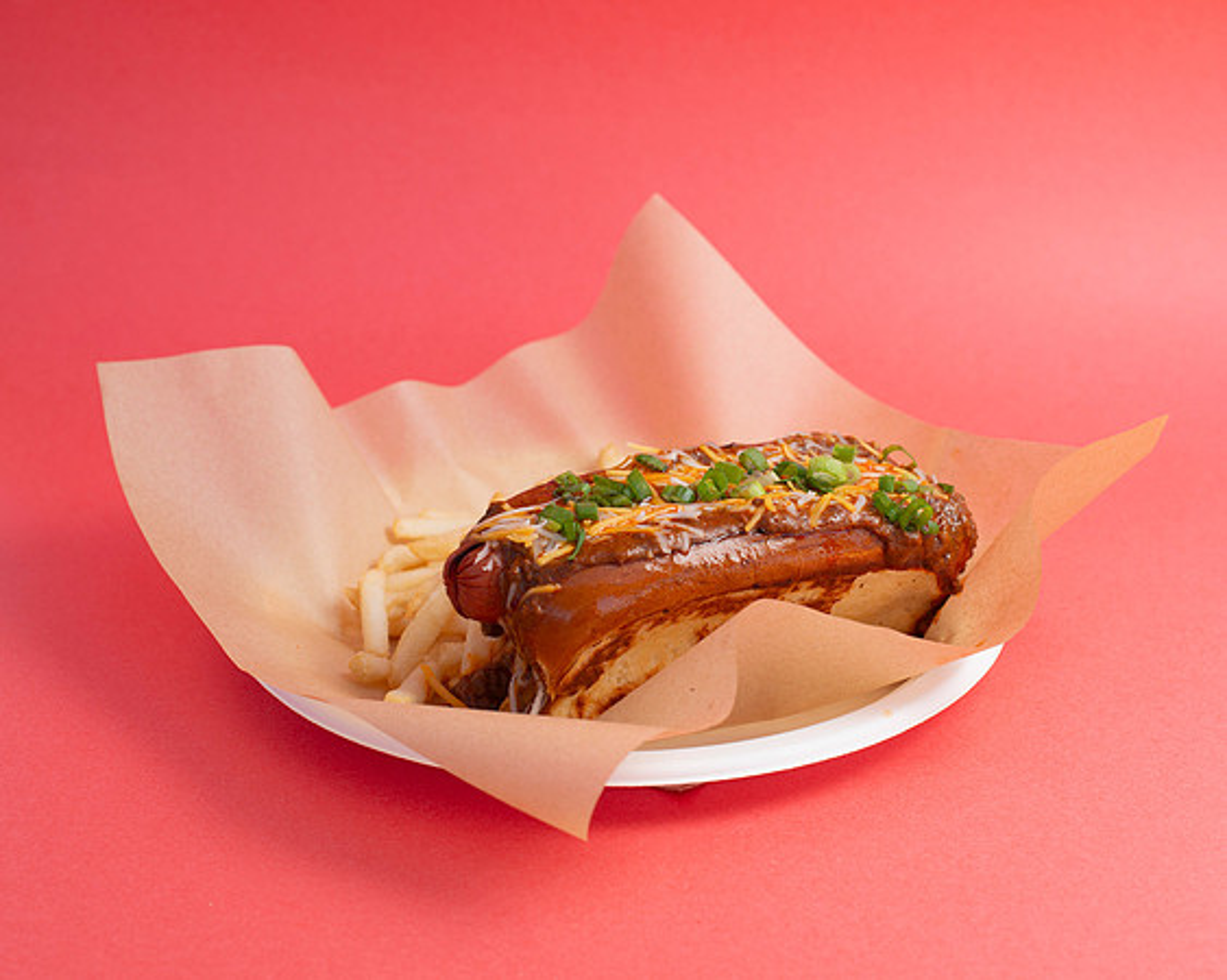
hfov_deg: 30.3
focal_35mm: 62
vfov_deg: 24.5
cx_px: 683
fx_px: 2260
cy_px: 454
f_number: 5.6
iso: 200
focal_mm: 50
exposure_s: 1/200
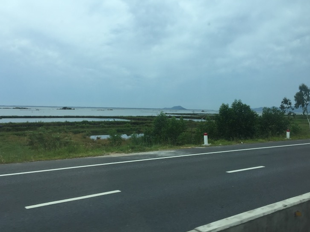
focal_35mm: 32
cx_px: 157
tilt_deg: +1.3
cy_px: 105
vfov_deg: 44.1
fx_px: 287
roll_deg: -2.2
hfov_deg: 56.8
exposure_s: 1/520
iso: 32
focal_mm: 4.15
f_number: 2.2
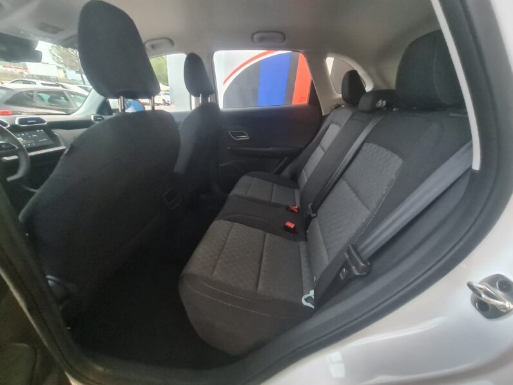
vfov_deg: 89.9
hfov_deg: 106.2
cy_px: 192
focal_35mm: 13
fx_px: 193
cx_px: 256
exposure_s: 1/25
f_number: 2.2
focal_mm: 2.2
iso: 800
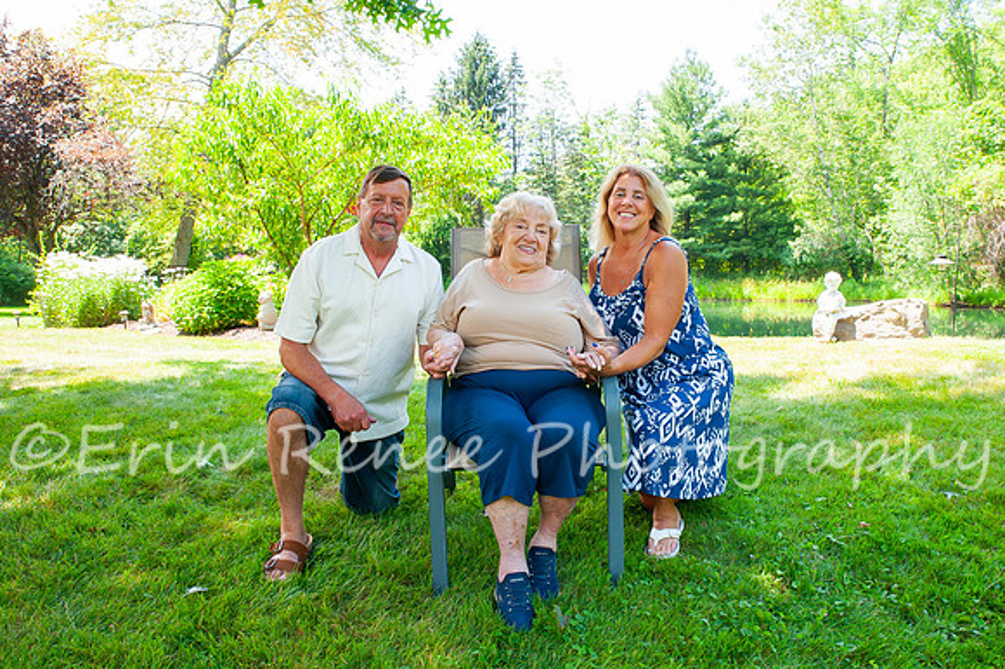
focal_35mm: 30
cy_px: 299
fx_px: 846
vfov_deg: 43.1
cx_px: 568
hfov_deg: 61.2
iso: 640
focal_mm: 26
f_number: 11
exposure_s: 1/160
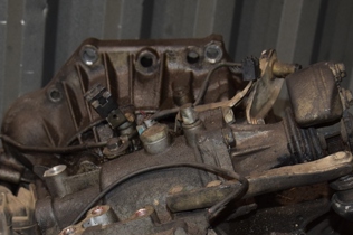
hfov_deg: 25.7
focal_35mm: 79
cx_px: 170
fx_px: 774
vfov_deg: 16.9
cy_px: 231
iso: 800
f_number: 5
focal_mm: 26
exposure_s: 1/60
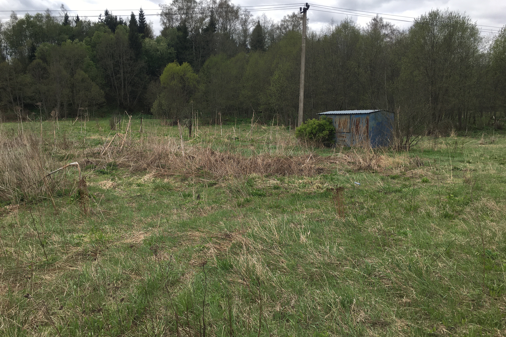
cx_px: 249
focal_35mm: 31
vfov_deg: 42.3
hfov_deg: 60.3
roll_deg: -1.7
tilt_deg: -7.3
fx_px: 436
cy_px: 166
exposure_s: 1/785
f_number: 2.2
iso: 25
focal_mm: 4.15
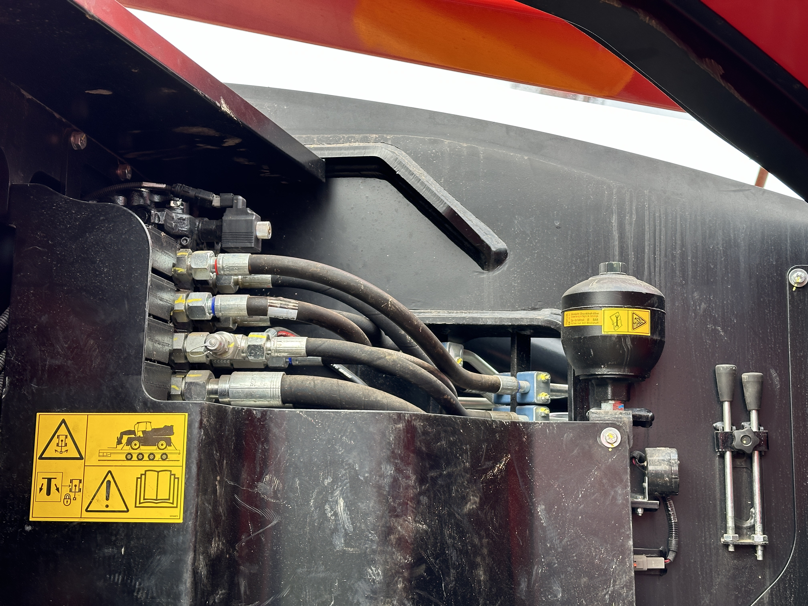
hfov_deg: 39.7
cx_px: 404
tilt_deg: +8.6
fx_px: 1120
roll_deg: -0.1
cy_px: 303
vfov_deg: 30.3
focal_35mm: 48
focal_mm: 6.86
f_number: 1.78
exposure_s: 1/172
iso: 64
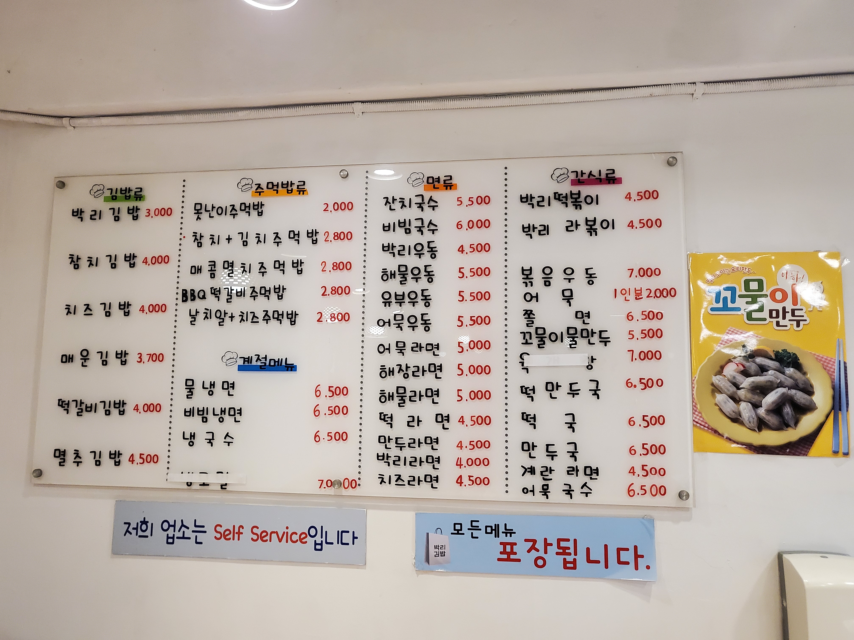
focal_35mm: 26
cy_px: 320
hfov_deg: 67.3
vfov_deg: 53.1
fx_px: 641
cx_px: 427
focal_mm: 4.25
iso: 250
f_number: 1.8
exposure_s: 1/120
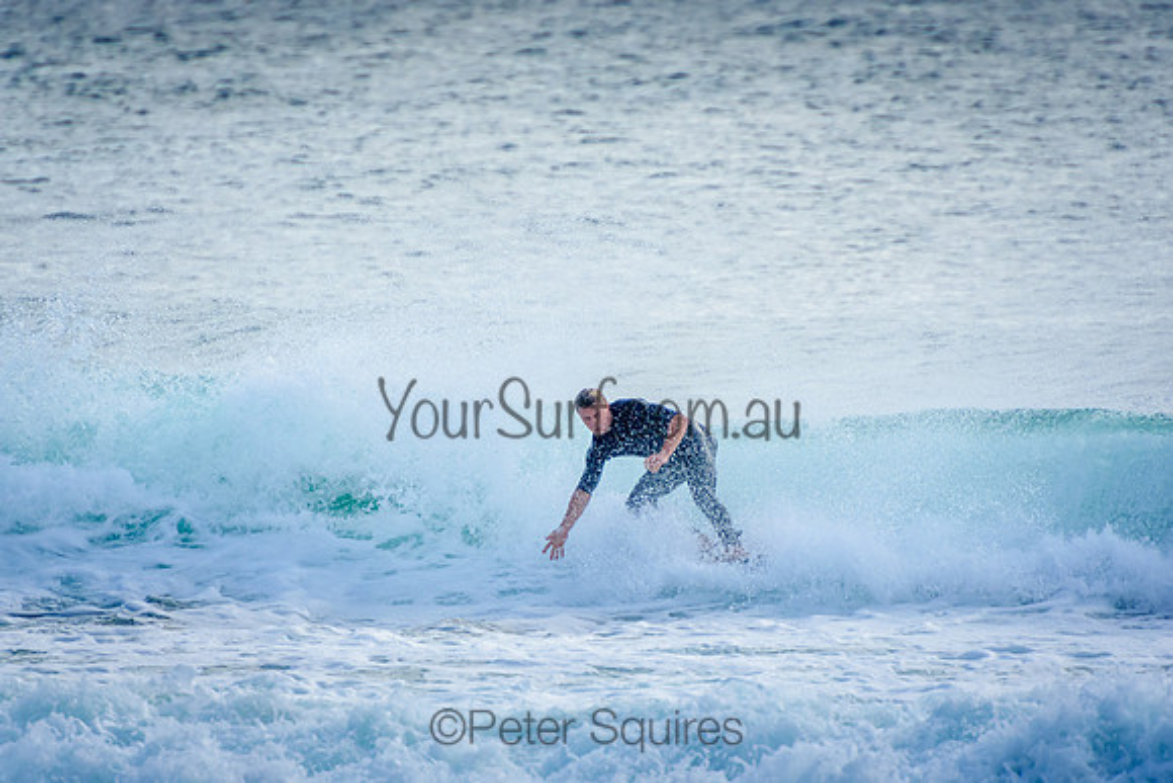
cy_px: 392
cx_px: 586
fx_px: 19554
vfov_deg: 2.3
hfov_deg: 3.4
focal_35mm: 600
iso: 400
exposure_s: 1/2000
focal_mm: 400
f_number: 5.6
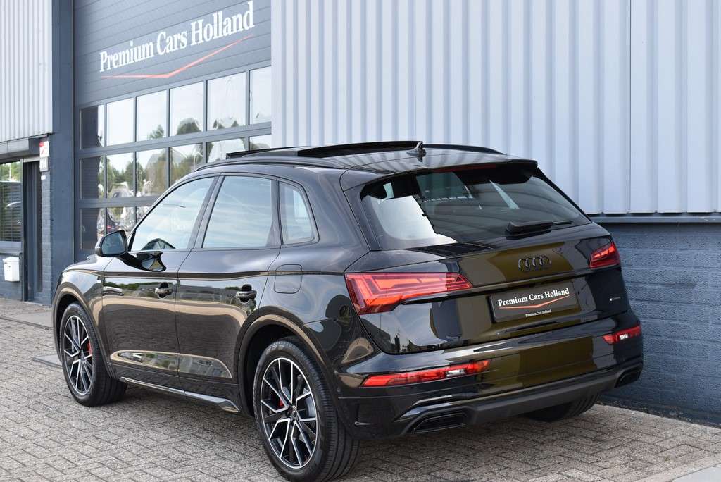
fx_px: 1142
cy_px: 241
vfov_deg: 23.8
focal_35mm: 57
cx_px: 360
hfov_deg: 35.0
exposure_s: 1/200
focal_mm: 38
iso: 400
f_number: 7.1
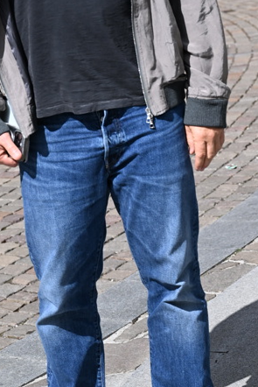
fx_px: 1181
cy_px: 65
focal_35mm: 110
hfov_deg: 12.3
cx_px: -17
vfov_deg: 18.4
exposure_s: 1/5000
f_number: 4.5
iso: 640
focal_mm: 47
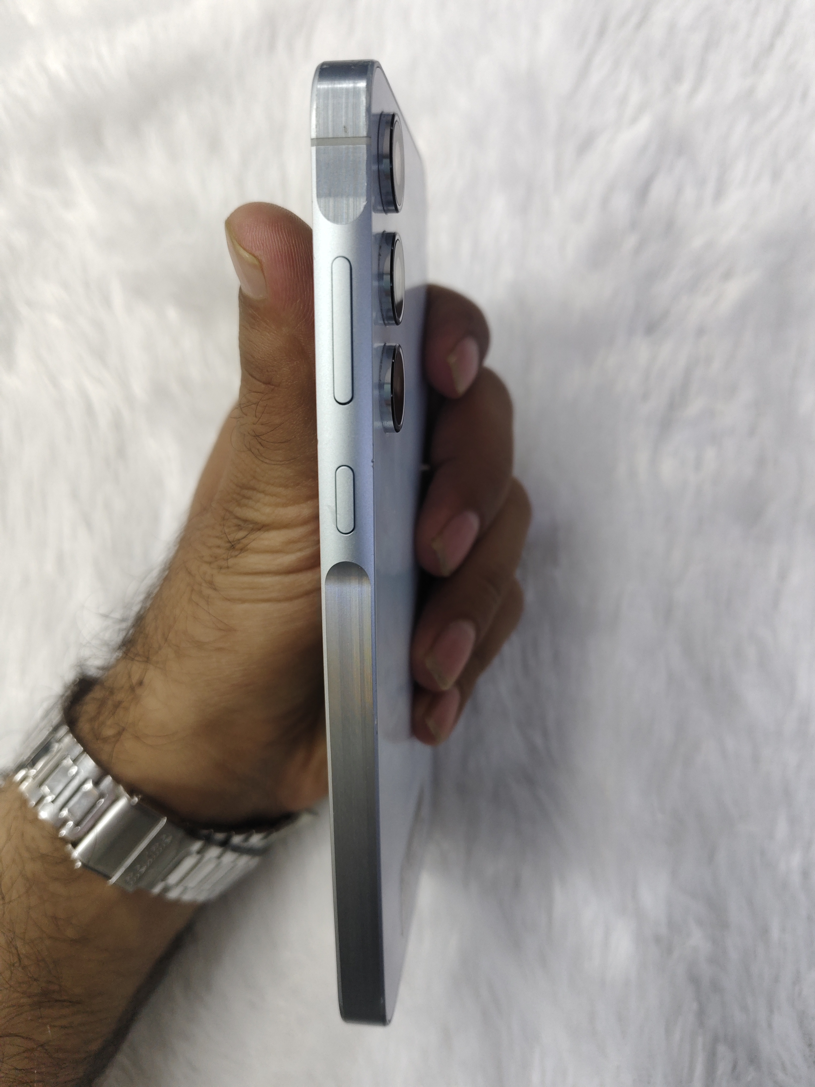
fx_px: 722
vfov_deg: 73.9
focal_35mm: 23
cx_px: 408
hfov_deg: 58.9
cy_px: 544
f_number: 1.88
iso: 160
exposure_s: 1/100
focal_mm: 5.56
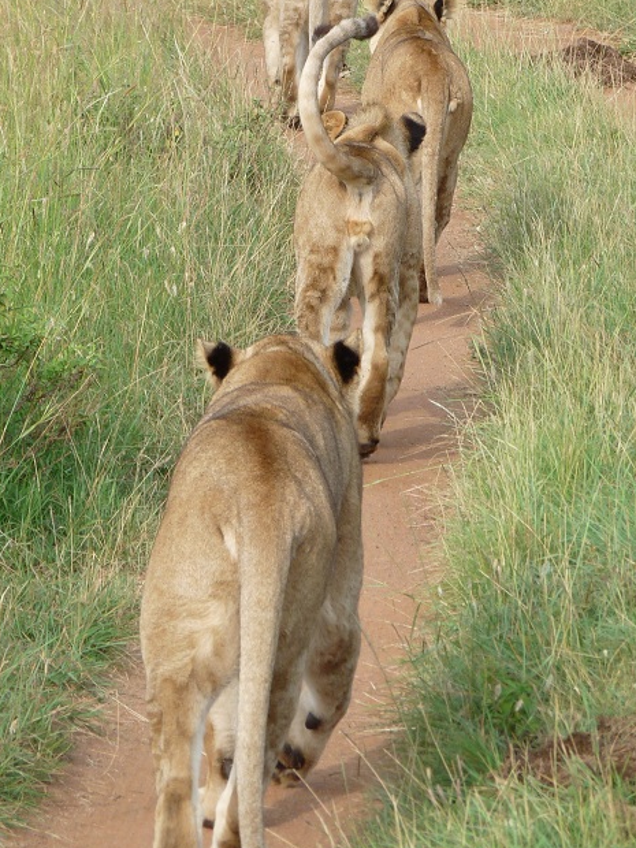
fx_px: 6933
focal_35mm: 283
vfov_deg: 7.0
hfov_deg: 5.3
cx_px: 290
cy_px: 235
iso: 100
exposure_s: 1/200
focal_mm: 33.5
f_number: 5.6
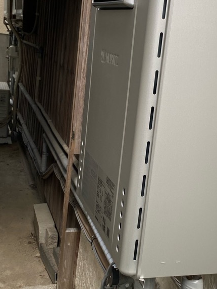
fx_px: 485
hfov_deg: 25.0
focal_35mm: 58
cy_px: 155
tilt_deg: -12.0
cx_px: 158
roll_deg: -7.7
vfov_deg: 33.2
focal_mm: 4.25
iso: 50
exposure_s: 1/121
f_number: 1.8
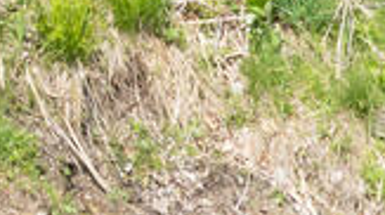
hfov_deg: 10.0
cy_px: -804
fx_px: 1967
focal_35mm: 193
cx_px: -501
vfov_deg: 5.2
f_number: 8
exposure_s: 1/160
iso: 100
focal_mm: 12.29
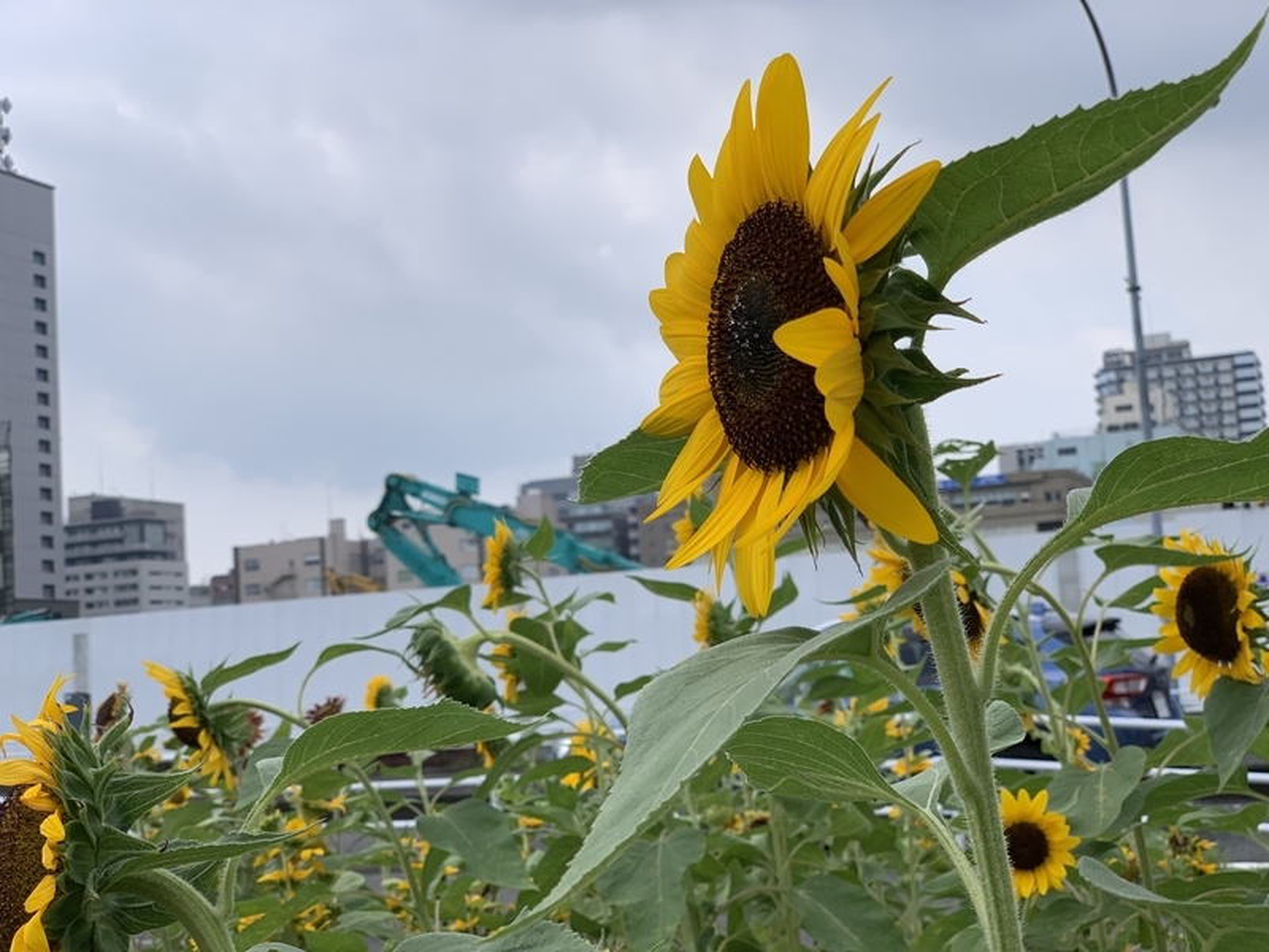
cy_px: 476
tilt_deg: +6.1
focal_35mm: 52
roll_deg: +2.0
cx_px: 634
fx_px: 1906
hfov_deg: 36.8
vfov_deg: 28.0
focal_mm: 6
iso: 16
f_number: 2.4
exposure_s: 1/1497
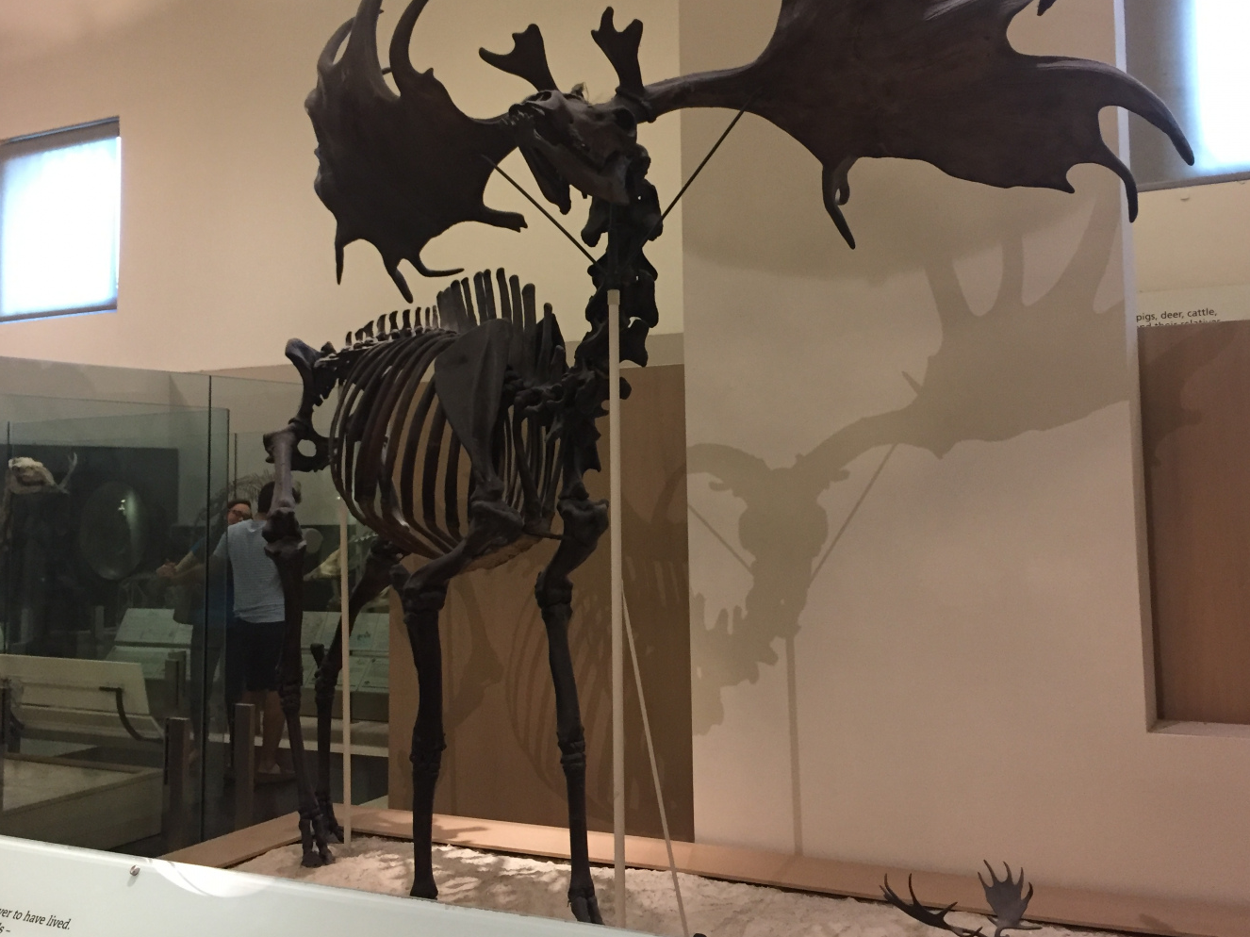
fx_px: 1264
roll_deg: -0.2
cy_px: 393
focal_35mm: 35
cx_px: 651
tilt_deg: +4.5
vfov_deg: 40.6
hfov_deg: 52.6
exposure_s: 1/30
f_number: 2.2
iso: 160
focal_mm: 4.15
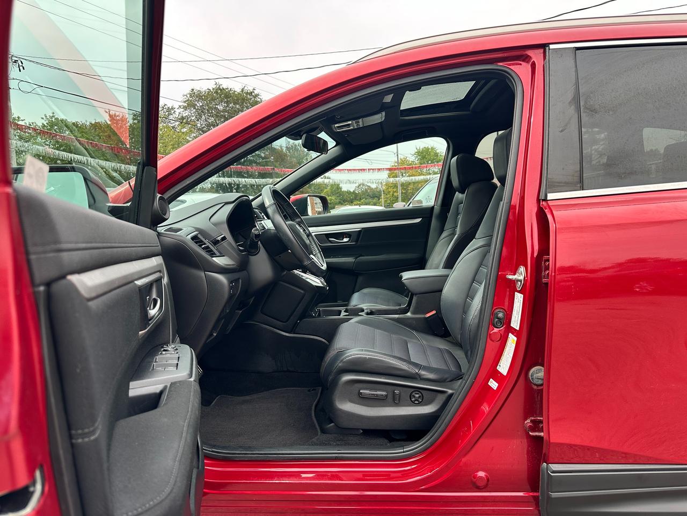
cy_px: 258
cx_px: 344
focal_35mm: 24
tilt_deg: -5.5
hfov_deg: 71.6
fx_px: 476
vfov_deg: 56.8
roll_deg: +0.9
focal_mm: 6.86
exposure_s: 1/496
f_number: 1.78
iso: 80
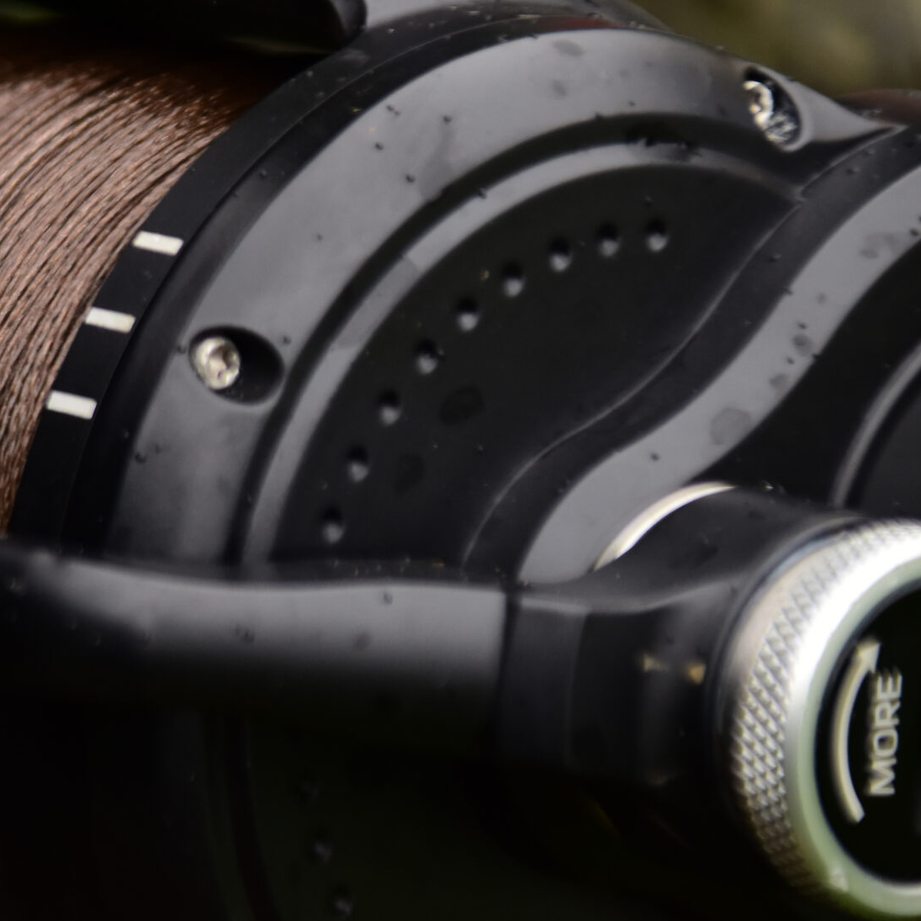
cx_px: -79
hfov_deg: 3.9
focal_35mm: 447
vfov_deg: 3.9
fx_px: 13455
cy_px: 245
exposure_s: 1/100
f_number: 6
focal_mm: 150
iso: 640
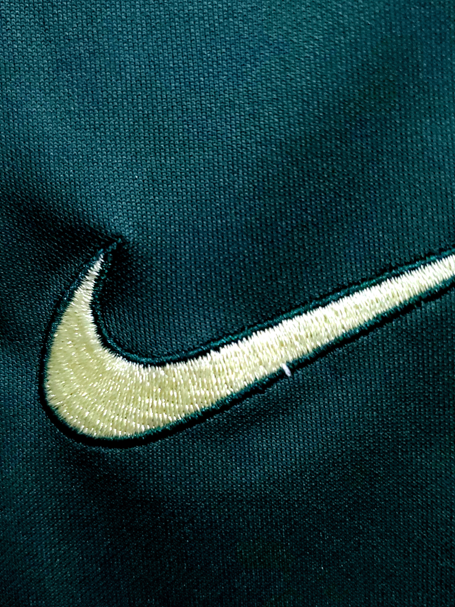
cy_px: 348
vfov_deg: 51.2
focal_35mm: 36
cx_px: 242
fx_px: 631
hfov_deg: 39.6
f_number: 1.5
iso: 500
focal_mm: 4.3
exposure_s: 1/30
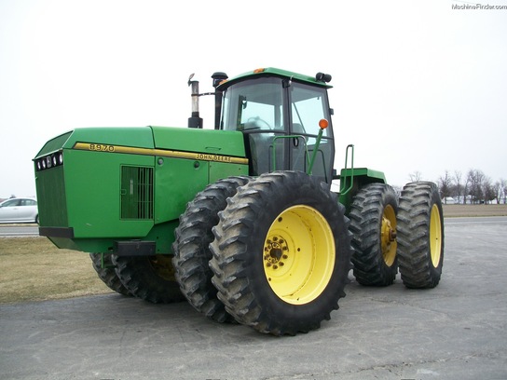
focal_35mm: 35
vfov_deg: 40.7
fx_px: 513
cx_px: 254
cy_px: 190
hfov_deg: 52.6
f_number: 3.1
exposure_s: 1/250
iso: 80
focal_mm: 6.3
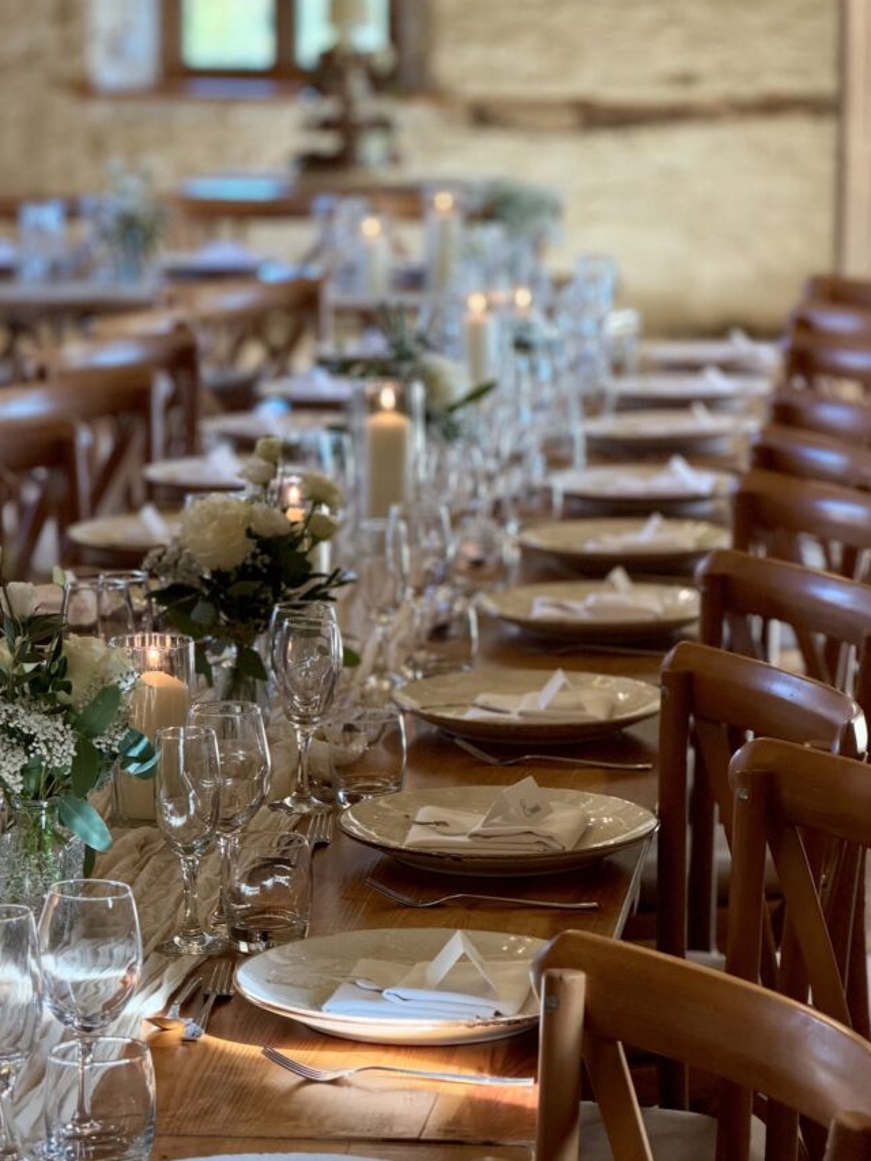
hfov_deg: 12.4
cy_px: 657
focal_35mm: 120
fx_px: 4025
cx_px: 461
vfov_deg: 16.4
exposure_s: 1/100
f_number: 2.8
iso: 400
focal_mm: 16.89
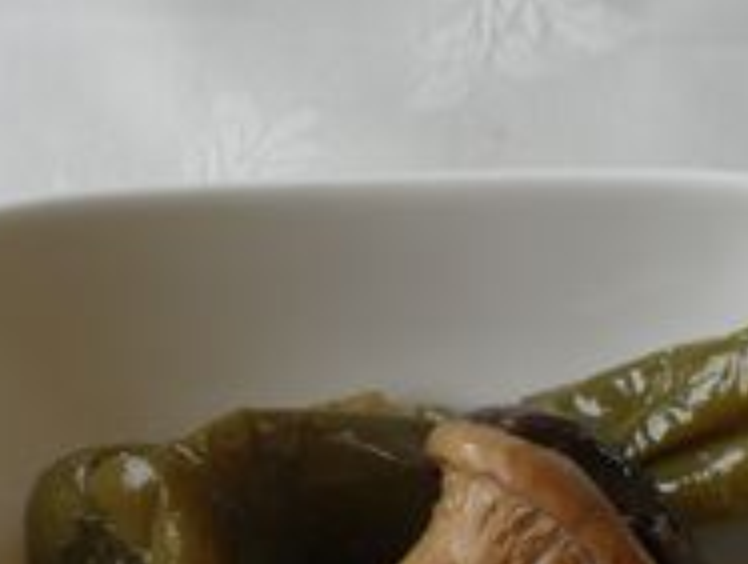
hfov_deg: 21.9
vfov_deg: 16.5
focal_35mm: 89
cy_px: 480
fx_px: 1927
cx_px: 472
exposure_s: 1/80
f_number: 3.5
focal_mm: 6.6
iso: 64
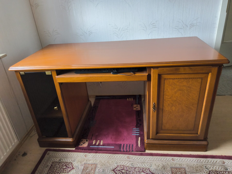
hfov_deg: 69.4
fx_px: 168
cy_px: 87
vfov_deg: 54.9
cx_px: 116
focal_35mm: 25
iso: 250
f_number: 2
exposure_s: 1/100
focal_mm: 3.08
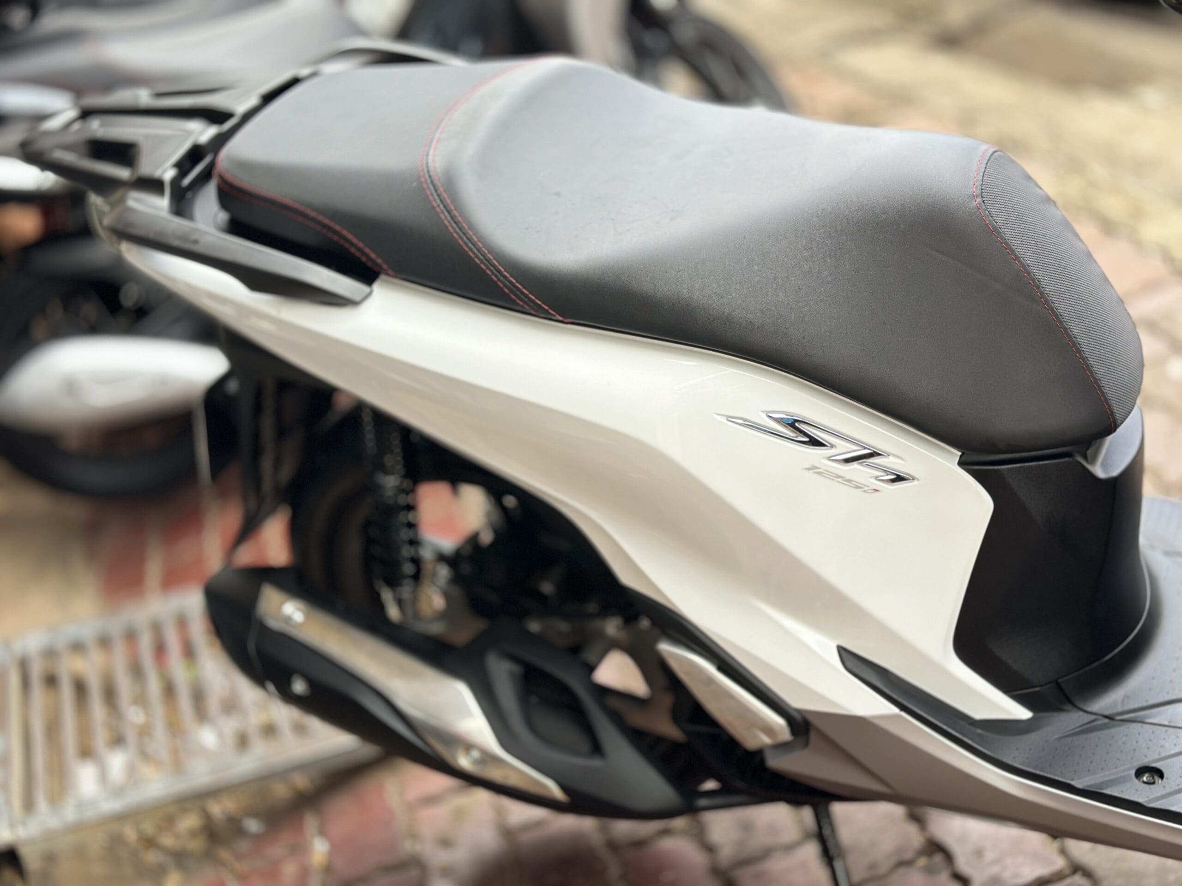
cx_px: 591
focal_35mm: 48
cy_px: 443
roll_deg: +22.4
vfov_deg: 30.3
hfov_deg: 39.7
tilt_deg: -24.5
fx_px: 1639
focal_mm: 6.86
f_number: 1.78
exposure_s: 1/347
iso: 80
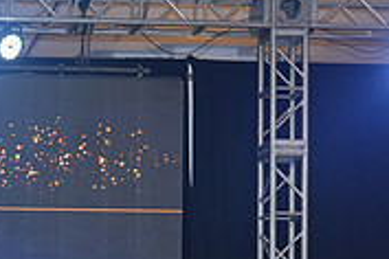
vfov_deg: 12.0
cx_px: -116
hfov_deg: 17.7
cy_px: 401
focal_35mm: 108
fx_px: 1167
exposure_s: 1/200
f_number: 4
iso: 1250
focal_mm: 33
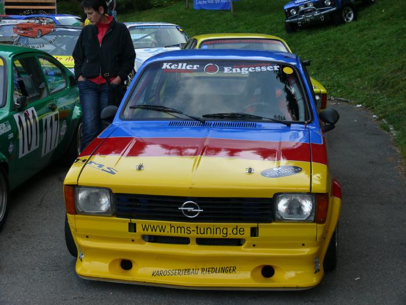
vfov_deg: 22.9
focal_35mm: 64
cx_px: 203
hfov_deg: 30.3
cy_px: 152
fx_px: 751
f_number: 4
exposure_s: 1/125
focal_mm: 13.5
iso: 100
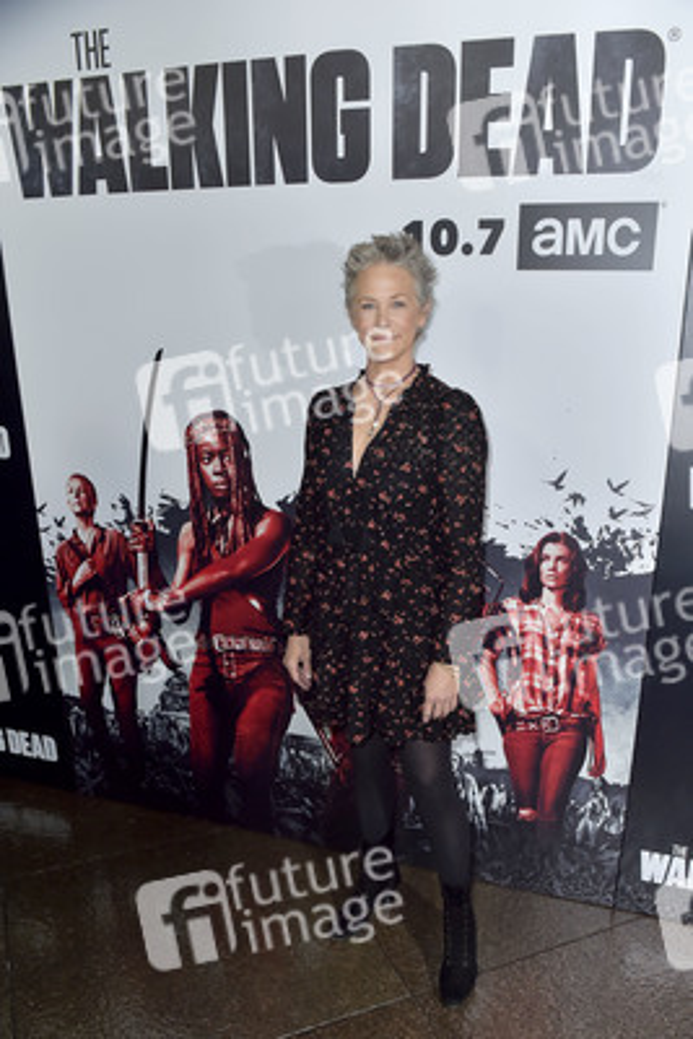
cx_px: 346
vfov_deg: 73.7
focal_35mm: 24
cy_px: 520
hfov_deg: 53.2
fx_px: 692
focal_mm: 24
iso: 500
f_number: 5
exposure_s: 1/200
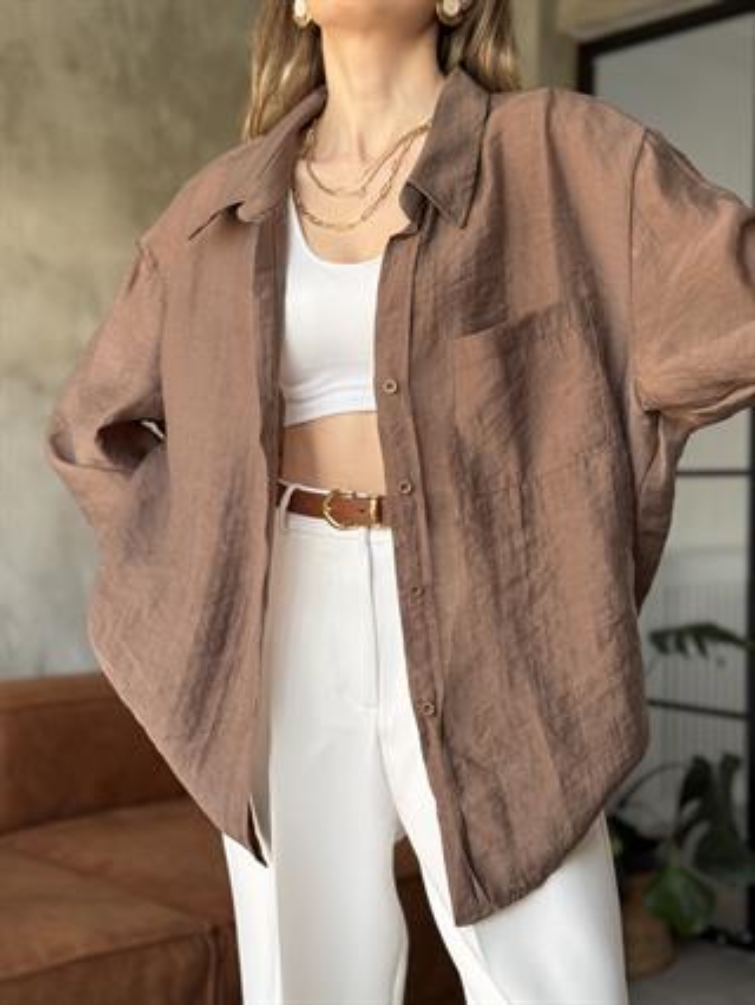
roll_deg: -0.6
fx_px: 1394
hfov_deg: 30.3
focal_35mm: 48
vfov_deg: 39.6
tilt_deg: -0.2
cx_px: 378
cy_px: 502
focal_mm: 6.76
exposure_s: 1/60
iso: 100
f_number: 1.78
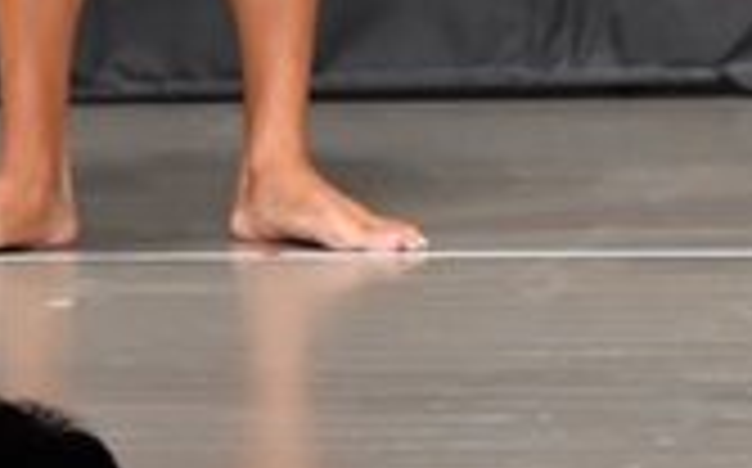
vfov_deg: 1.5
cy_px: -508
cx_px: 1736
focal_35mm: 885
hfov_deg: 2.4
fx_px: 18119
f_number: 5.6
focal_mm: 125
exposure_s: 1/400
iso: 6400
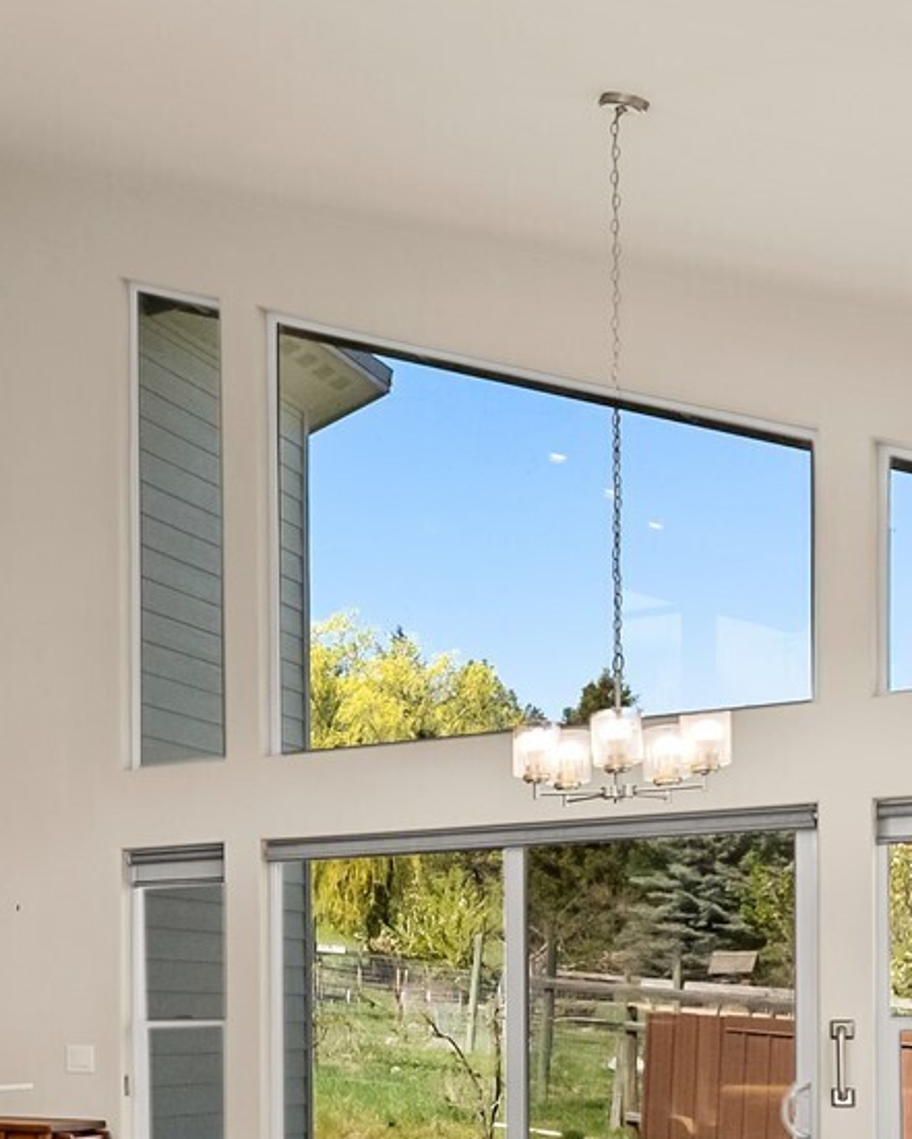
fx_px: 1812
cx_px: -642
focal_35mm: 54
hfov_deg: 21.1
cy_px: 1009
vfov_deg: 33.2
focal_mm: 18.6
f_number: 4.5
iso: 200
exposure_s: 1/125
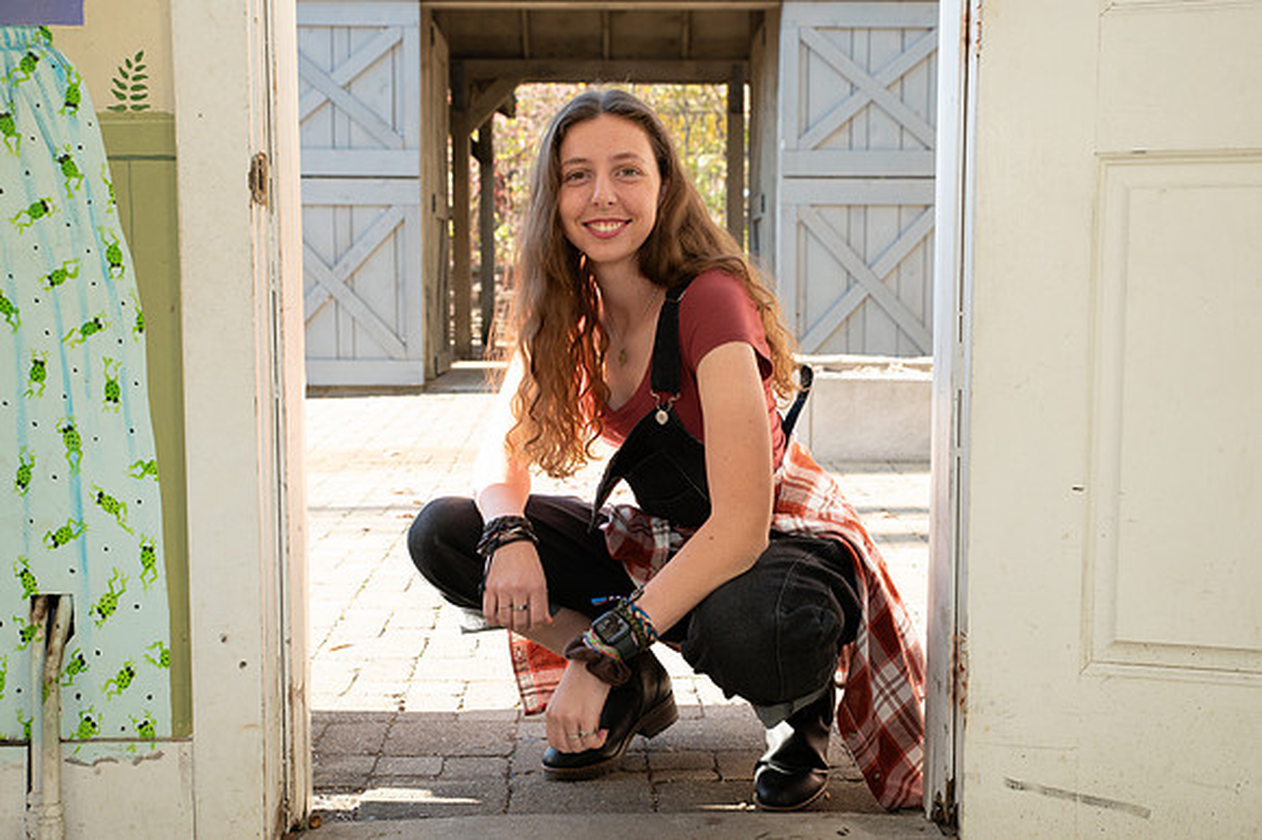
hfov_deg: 42.8
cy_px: 420
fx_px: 1612
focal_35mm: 46
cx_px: 631
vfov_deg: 29.2
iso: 400
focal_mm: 46
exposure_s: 1/125
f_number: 5.6
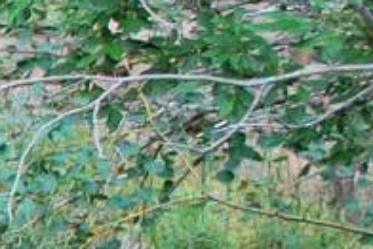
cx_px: -727
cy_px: 429
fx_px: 1825
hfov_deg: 9.4
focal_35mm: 176
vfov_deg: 7.6
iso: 200
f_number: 5
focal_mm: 18
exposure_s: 1/100
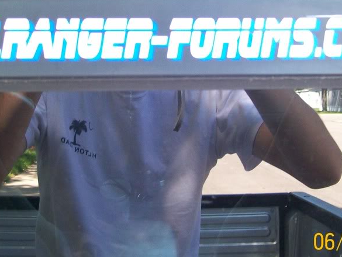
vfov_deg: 23.1
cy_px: 71
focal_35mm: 63
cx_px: 153
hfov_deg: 30.7
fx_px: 623
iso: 140
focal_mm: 6
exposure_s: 1/64
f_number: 2.7
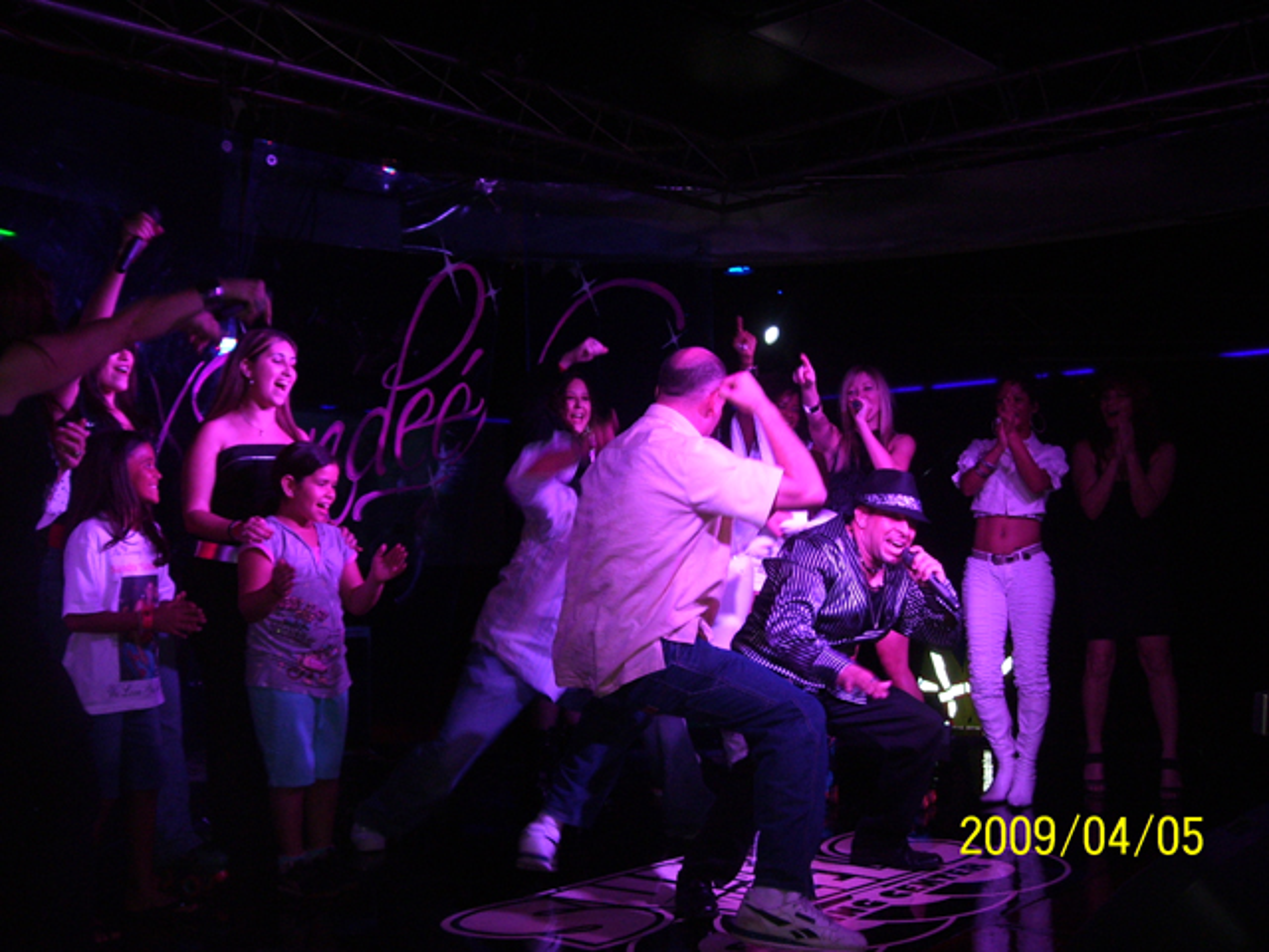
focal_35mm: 37
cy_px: 476
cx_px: 634
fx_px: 1356
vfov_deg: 38.7
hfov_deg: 50.1
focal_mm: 6
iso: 125
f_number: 2.7
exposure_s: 1/60
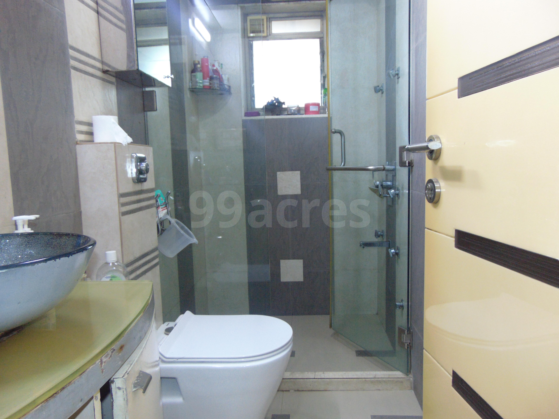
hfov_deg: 69.4
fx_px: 404
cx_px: 280
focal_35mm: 25
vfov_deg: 54.9
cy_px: 210
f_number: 3
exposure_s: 1/30
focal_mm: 4.5
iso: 250
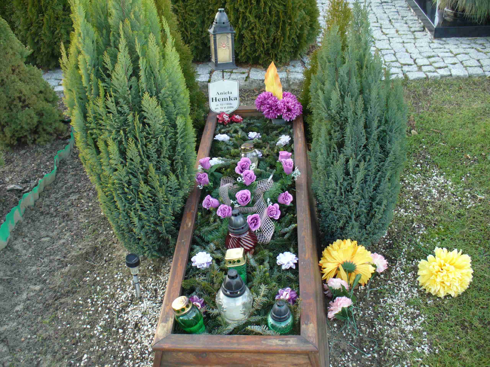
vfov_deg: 38.7
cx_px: 245
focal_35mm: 37
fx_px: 524
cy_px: 184
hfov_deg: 50.1
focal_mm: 6.1
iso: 80
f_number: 2.8
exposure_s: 1/30
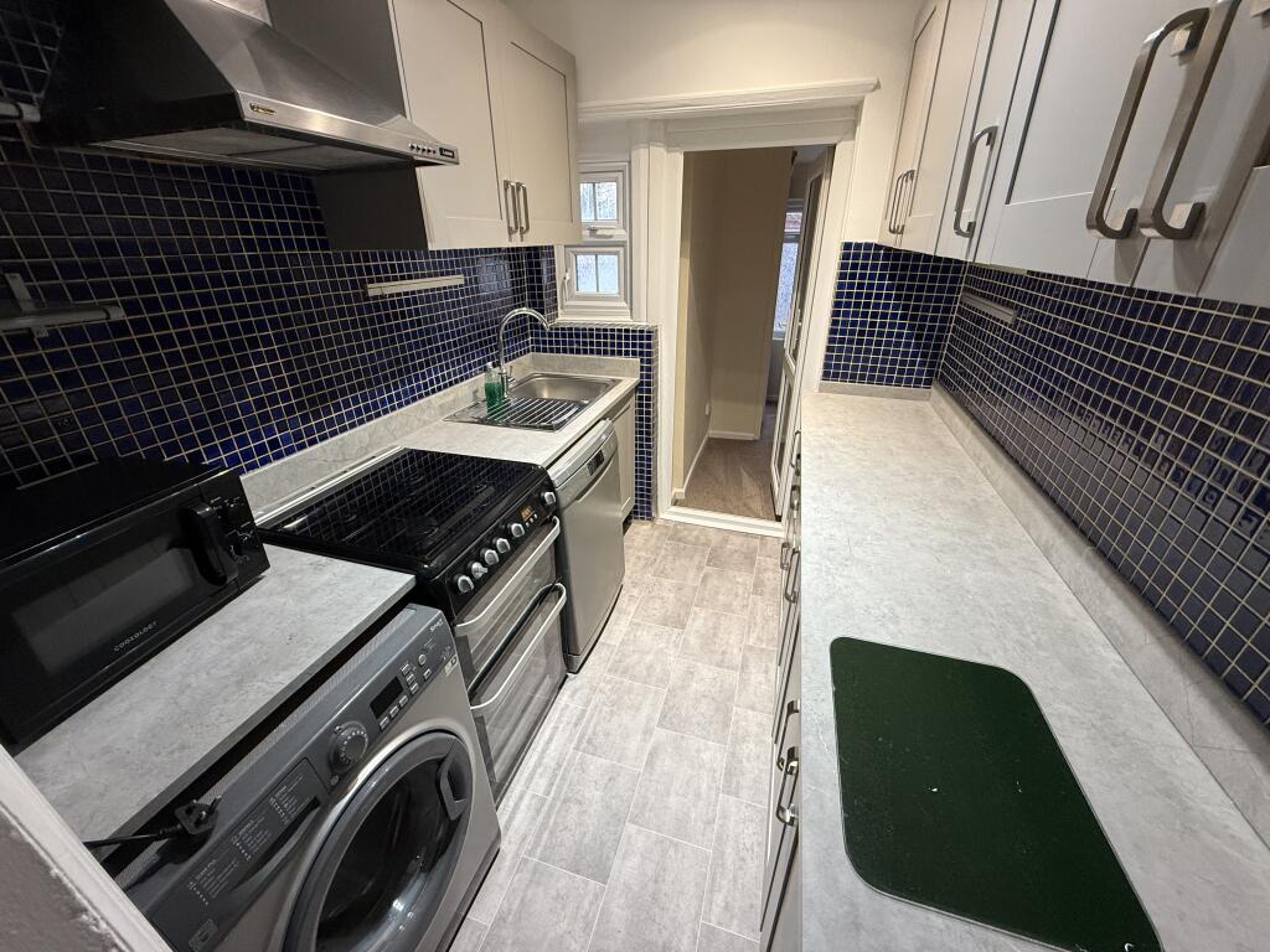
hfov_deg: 102.1
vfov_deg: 85.7
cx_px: 635
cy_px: 476
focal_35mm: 14
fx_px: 514
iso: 200
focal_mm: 2.22
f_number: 2.2
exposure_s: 1/50
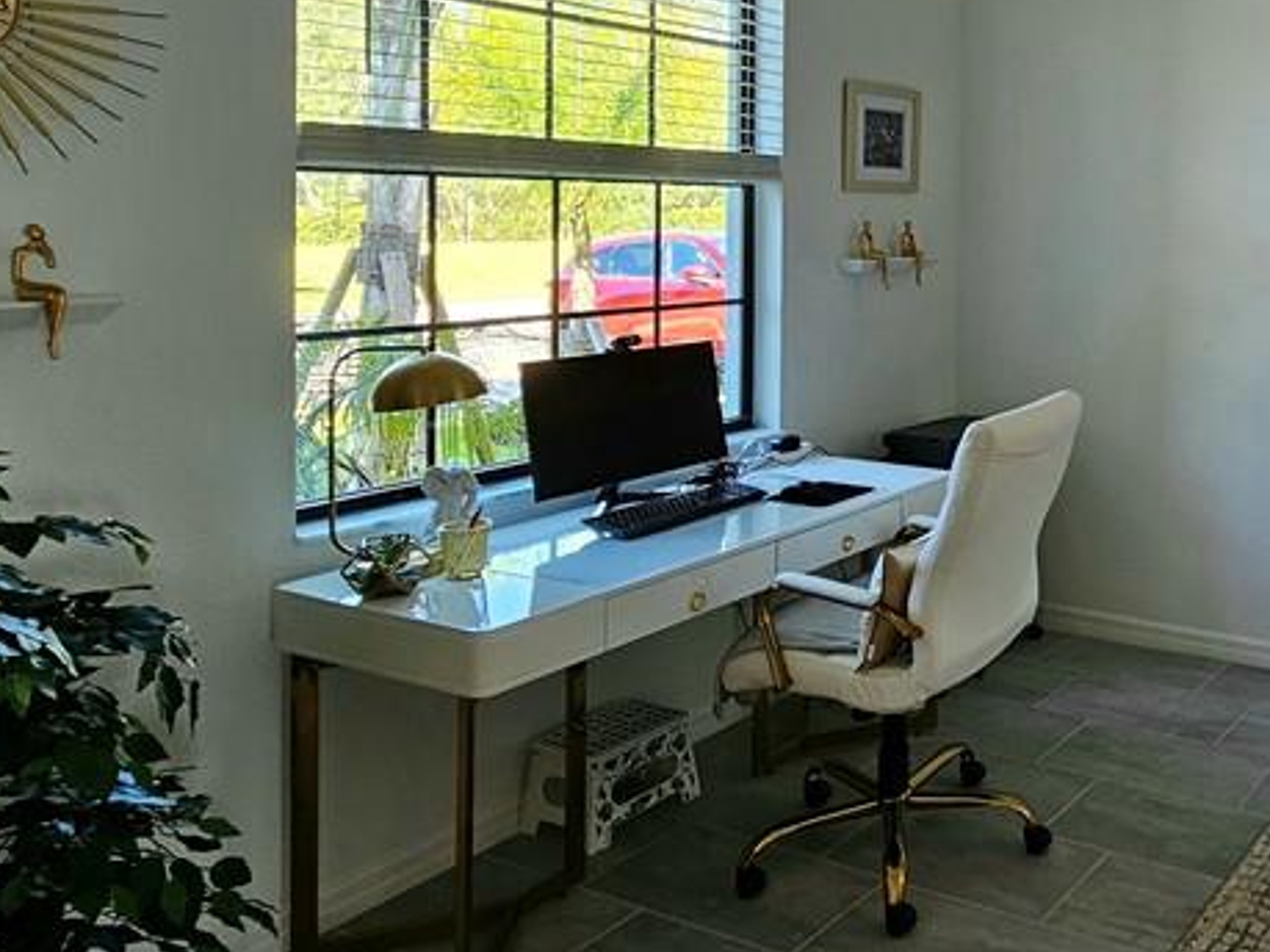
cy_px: 224
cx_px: 1248
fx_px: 1064
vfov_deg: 46.3
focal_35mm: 29
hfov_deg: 50.7
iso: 100
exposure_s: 1/60.2
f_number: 2.2
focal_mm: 2.2
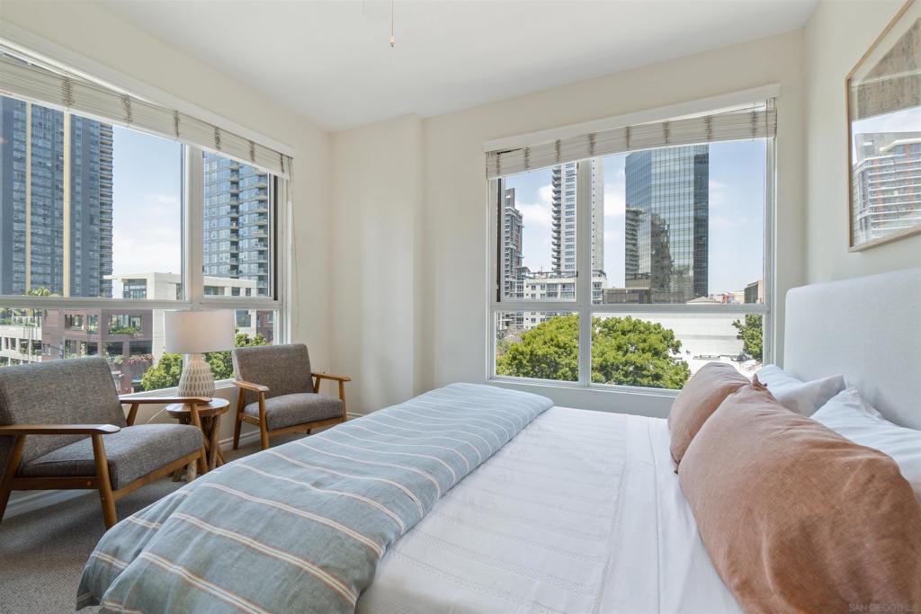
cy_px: 307
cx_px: 460
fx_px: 384
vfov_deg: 77.3
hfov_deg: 100.4
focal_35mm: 15
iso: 100
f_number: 8
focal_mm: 10
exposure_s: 1/8
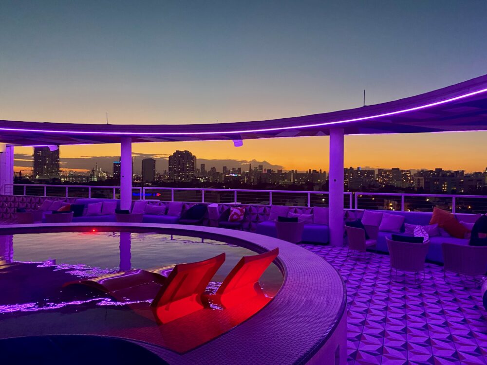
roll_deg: -0.7
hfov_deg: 67.3
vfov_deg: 53.1
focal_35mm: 26
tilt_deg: -1.2
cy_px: 182
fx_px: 366
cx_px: 244
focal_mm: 4.25
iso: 500
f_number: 1.8
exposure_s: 1/60
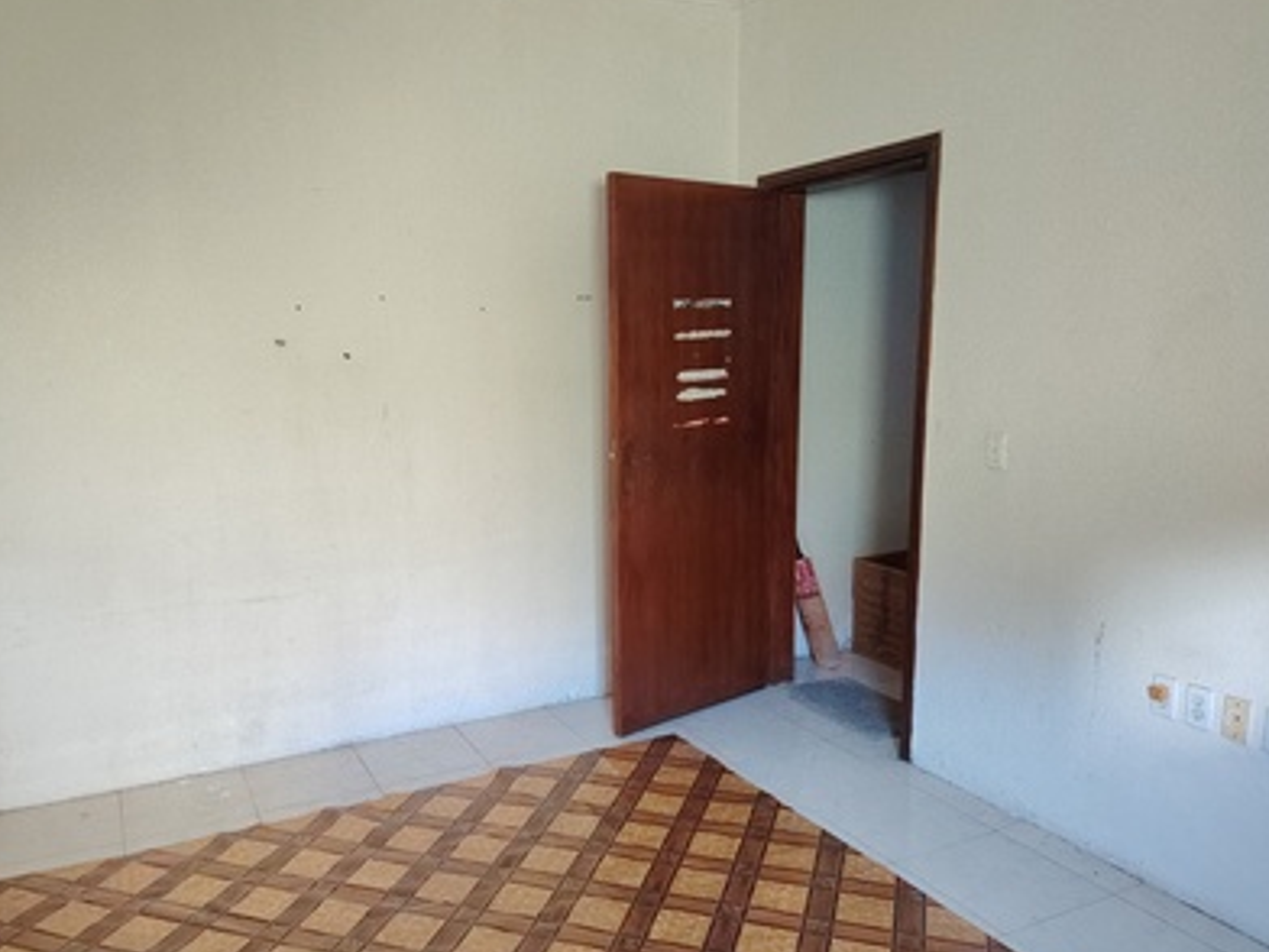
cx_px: 584
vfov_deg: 49.7
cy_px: 507
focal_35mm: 28
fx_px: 1026
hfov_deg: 63.4
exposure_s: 1/160
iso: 8832
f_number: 1.75
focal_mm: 5.25
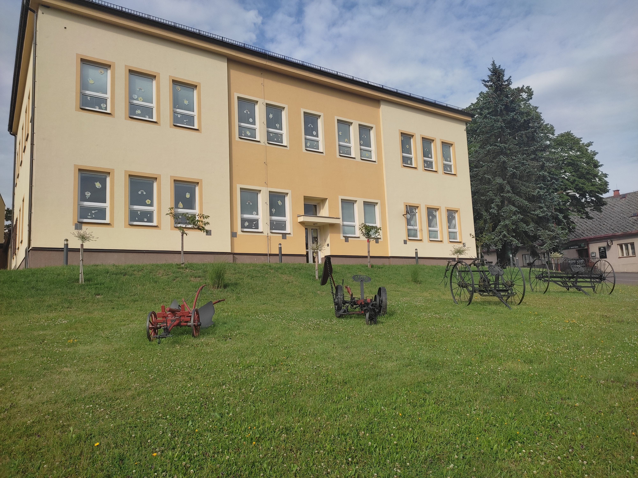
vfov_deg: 53.1
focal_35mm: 26
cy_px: 239
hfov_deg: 67.3
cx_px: 319
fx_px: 479
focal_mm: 4.74
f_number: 1.79
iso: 100
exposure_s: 1/1351
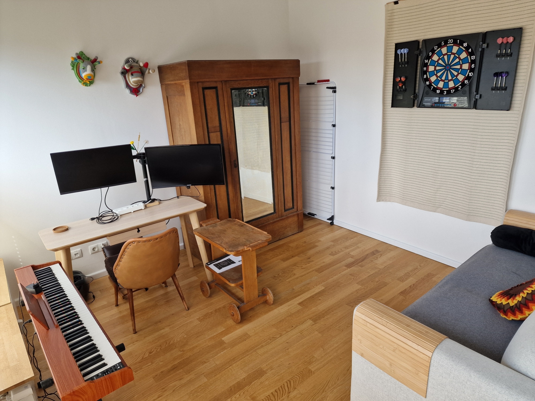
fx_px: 355
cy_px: 200
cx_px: 268
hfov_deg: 73.9
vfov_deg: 58.9
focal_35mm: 23
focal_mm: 6.4
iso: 50
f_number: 1.8
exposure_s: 1/180
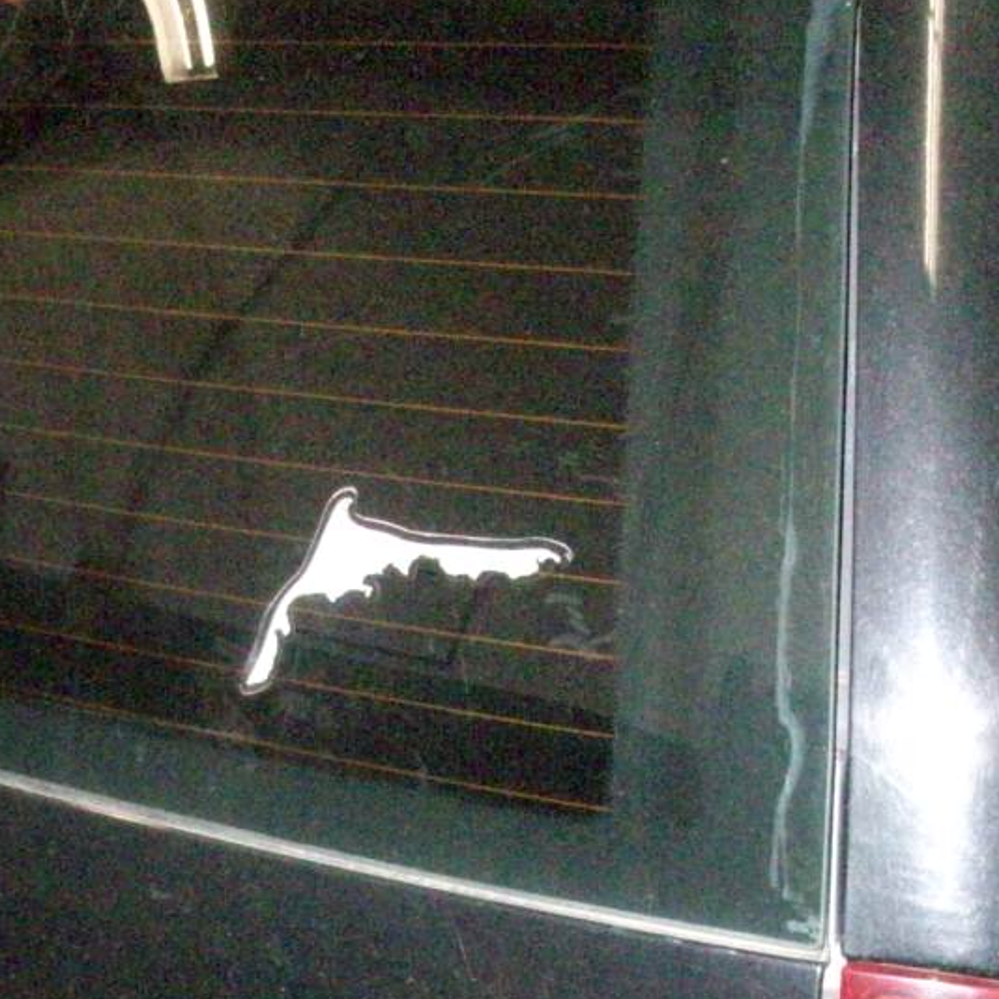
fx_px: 2351
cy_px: 919
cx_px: 165
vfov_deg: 23.3
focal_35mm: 72
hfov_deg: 23.5
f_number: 2.8
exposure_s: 1/128
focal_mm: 5.7
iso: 1000
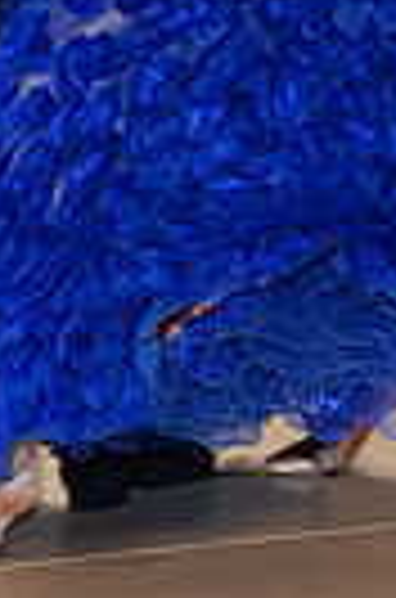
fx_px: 6220
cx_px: 124
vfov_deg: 5.5
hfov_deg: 3.6
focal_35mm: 375
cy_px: -270
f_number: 5.6
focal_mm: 86
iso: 1250
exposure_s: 1/250
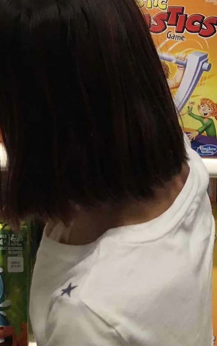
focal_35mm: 90
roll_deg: -0.4
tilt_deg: -5.1
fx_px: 851
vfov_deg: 19.9
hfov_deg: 14.5
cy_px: -174
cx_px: 46
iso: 32
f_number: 1.8
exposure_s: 1/30
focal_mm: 3.99
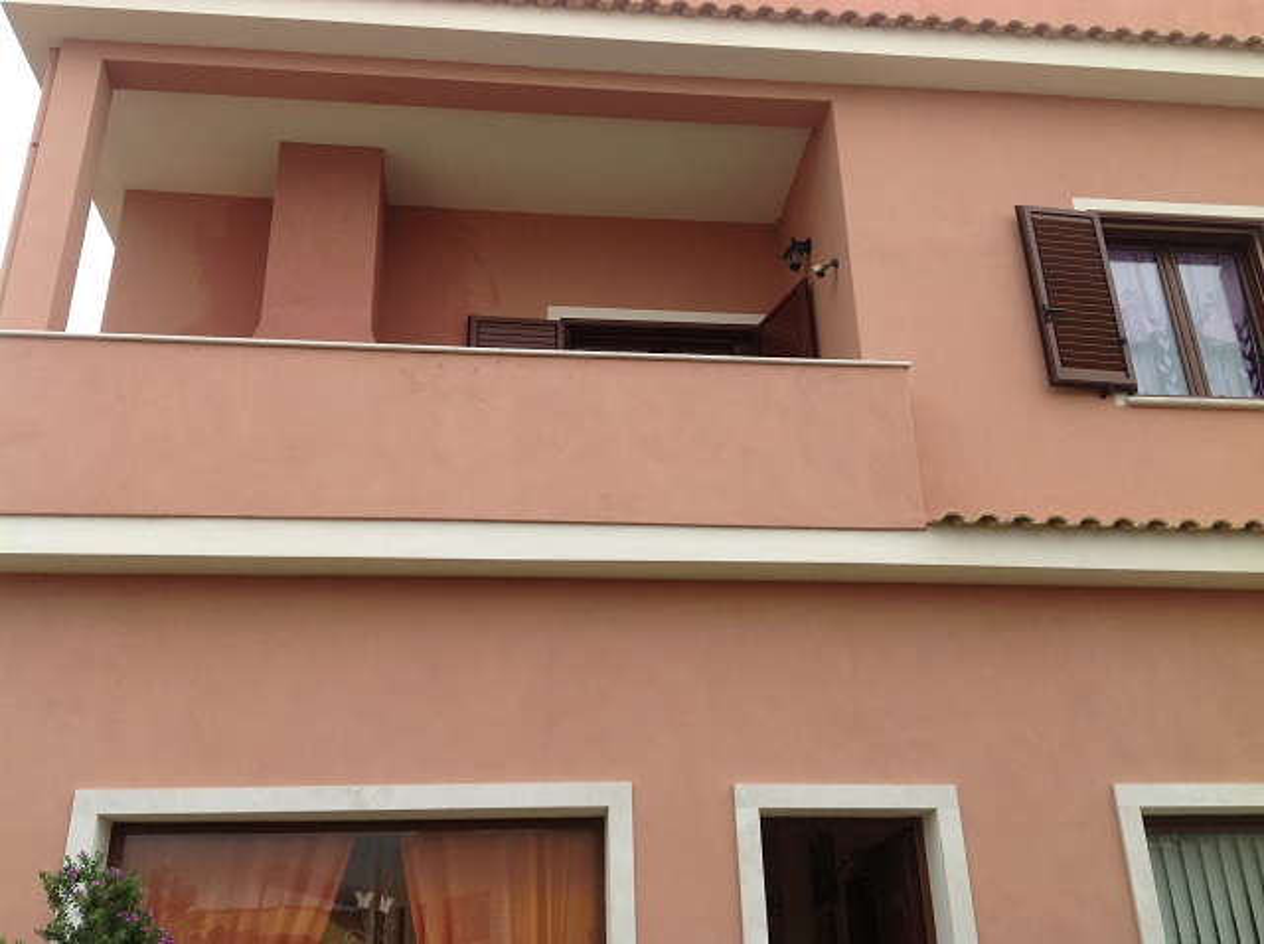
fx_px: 1276
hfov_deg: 52.7
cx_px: 632
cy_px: 472
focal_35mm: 35
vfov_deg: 40.6
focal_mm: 4.28
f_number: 2.4
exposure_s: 1/864
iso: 50
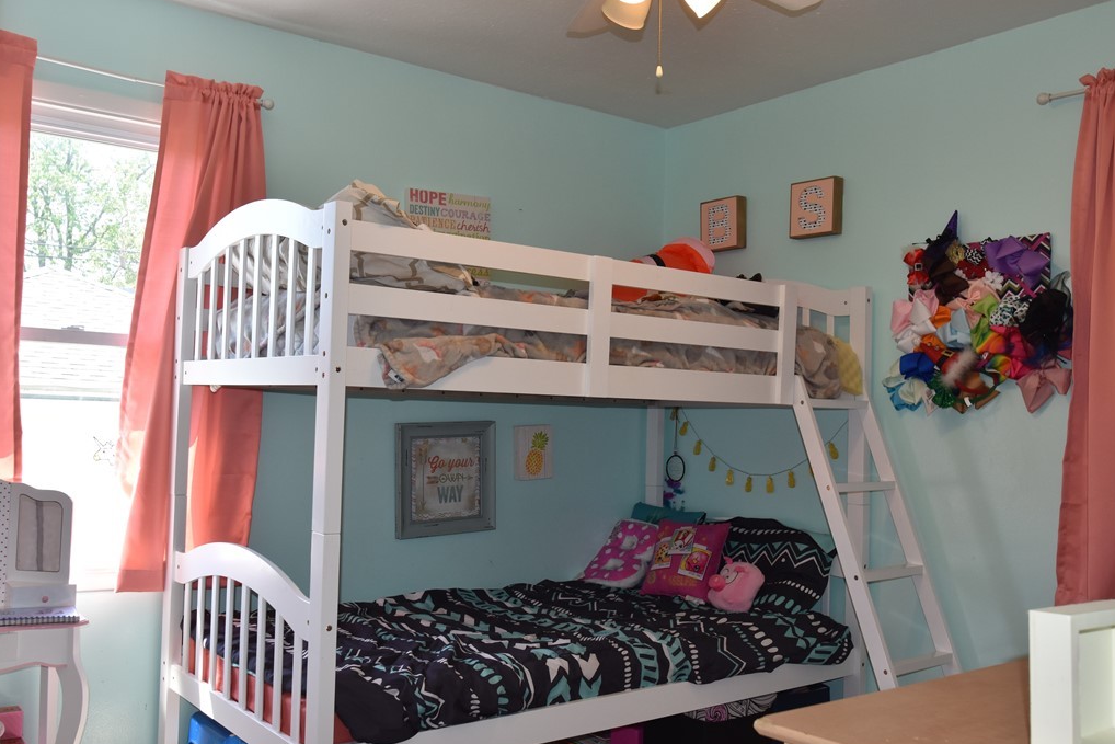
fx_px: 991
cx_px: 549
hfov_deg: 58.7
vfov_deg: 41.1
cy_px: 379
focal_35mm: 32
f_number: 5.6
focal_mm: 20
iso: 640
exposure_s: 1/125
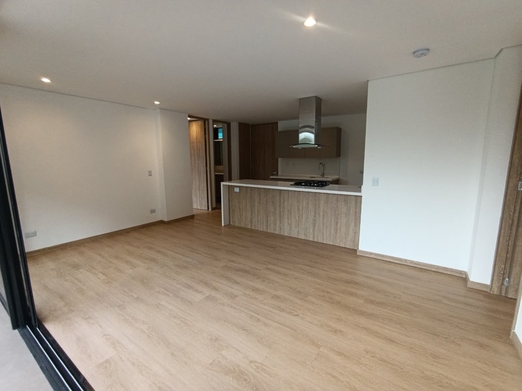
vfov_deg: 78.1
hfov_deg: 94.5
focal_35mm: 16
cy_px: 196
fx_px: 241
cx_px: 261
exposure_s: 1/120
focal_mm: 1.65
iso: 160
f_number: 2.2
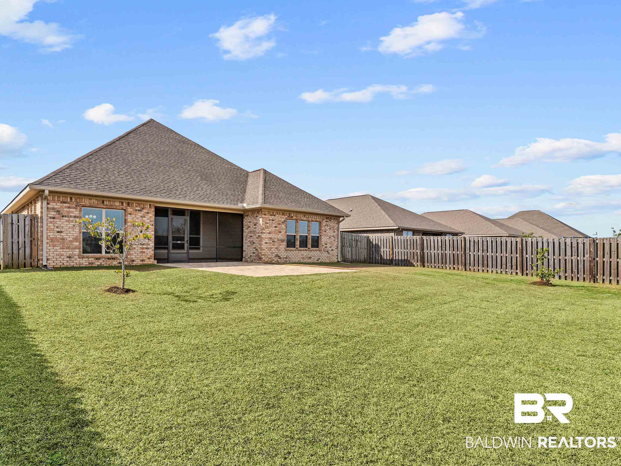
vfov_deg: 68.6
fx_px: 341
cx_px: 256
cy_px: 221
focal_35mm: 19
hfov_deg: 83.9
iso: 400
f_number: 8
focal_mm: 16
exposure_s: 1/1000
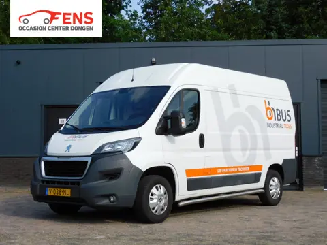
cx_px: 164
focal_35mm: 60
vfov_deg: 24.4
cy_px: 122
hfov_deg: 32.2
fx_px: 567
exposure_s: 1/800
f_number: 4.2
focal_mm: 10.7
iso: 125
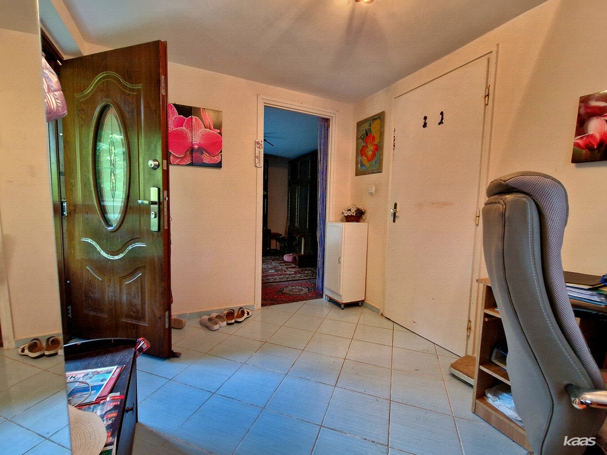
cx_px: 304
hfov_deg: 106.2
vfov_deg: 89.9
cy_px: 228
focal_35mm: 13
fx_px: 228
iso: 400
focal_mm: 2.2
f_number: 2.2
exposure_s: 1/33
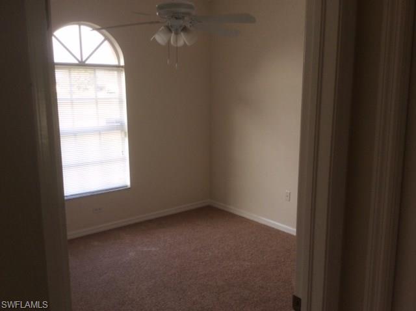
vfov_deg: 42.8
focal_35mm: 33
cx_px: 208
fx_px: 396
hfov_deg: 55.4
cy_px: 156
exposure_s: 1/30
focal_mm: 3.3
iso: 32
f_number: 2.4
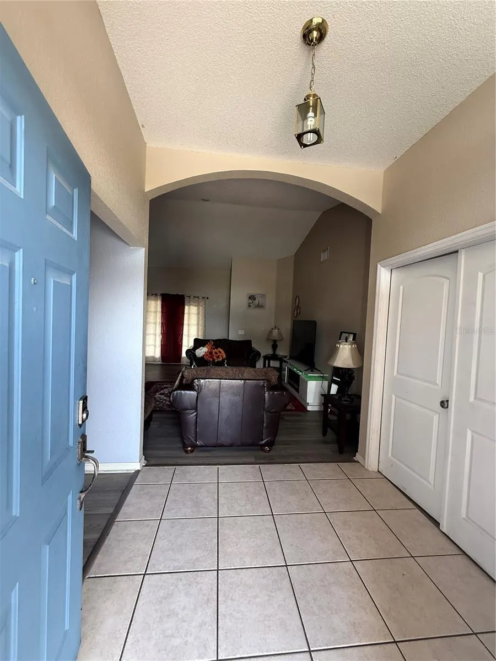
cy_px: 330
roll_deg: -2.9
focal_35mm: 14
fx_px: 267
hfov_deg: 85.7
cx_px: 248
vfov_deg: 102.1
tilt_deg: -2.9
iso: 250
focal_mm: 2.22
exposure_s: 1/99
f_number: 2.2
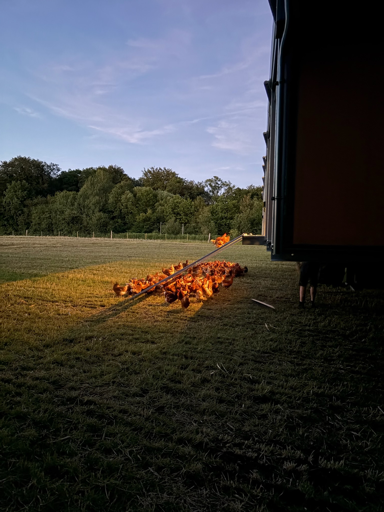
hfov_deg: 53.1
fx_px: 385
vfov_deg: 67.3
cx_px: 192
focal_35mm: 26
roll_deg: -1.8
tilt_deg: -2.4
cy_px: 256
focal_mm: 5.96
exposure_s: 1/9
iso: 1000
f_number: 1.6
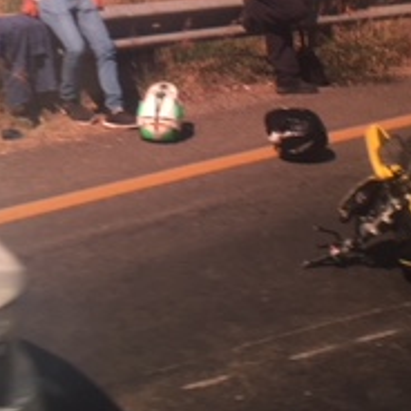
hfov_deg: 19.4
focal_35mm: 89
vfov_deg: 18.5
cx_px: 134
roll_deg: +0.7
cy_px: -80
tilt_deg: -3.2
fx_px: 1196
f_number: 2.2
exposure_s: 1/60
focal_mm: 4.15
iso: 32
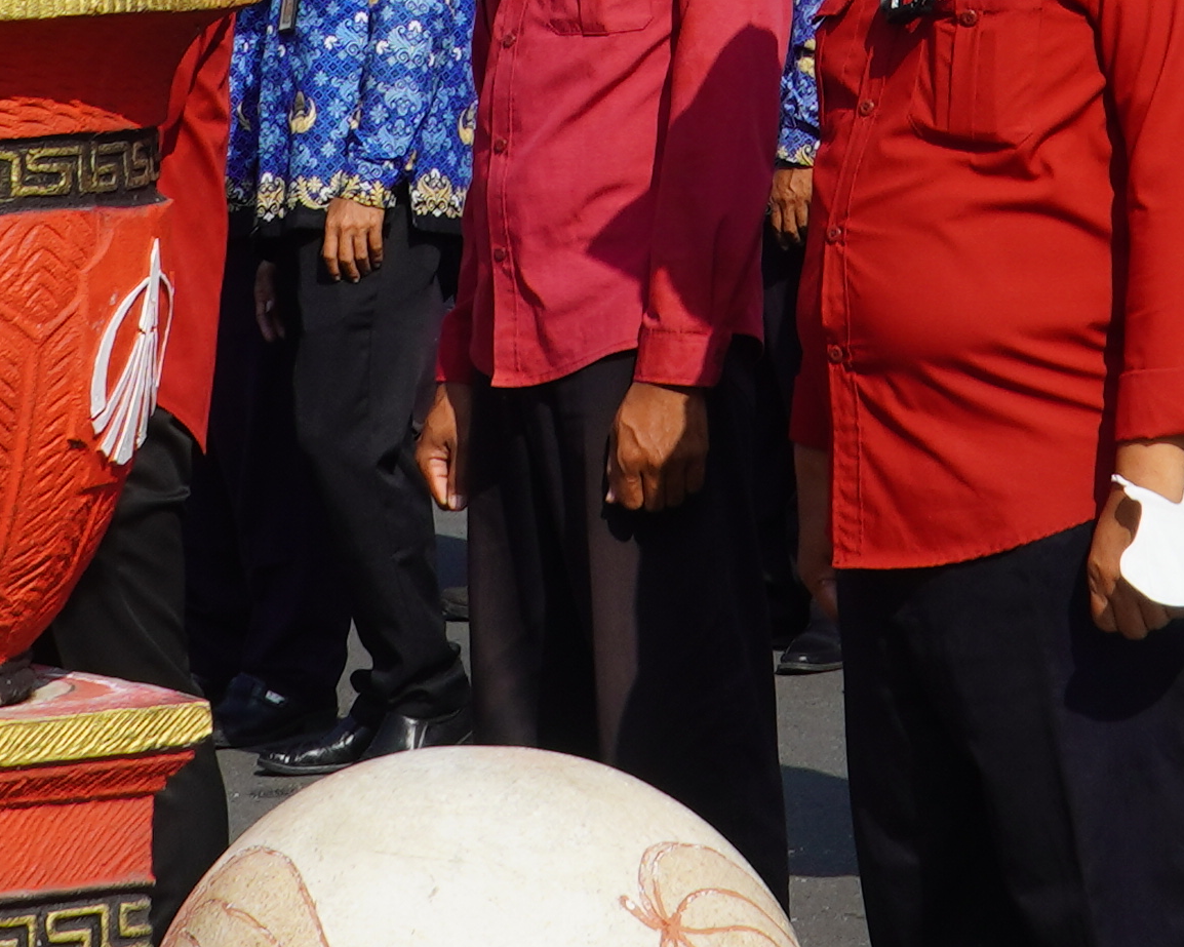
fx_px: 5641
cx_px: 671
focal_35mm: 161
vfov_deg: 9.4
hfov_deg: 12.0
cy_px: -431
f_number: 10
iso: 100
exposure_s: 1/160
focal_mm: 22
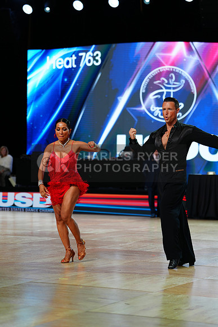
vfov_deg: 21.5
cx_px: 109
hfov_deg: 14.4
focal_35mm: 95
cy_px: 164
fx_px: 862
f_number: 2.8
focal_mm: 95
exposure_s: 1/400
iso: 400
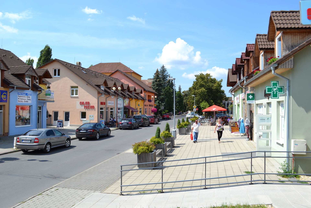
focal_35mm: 30
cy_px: 104
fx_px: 259
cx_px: 156
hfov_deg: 61.9
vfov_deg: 43.6
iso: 100
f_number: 8
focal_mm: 20
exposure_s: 1/250
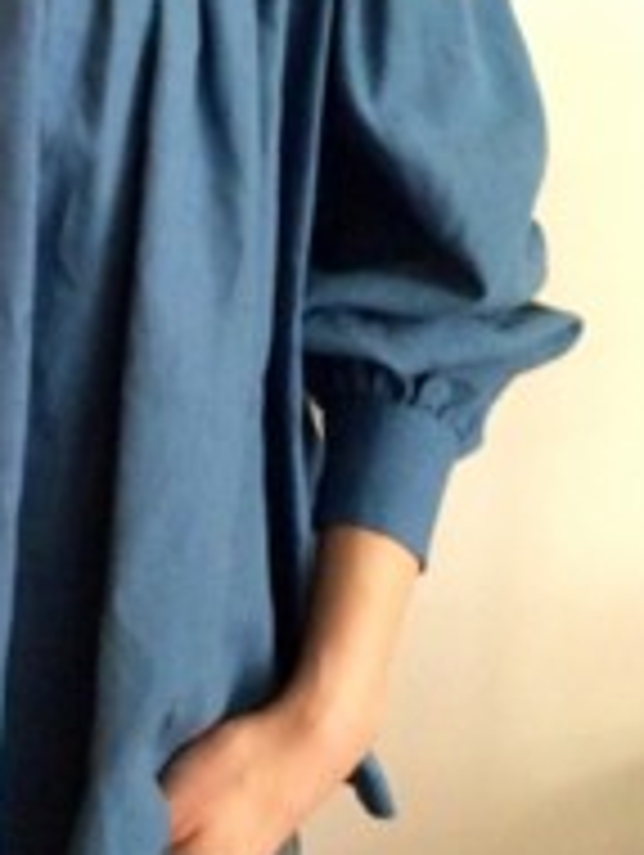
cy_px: 230
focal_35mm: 78
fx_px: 1931
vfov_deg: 24.8
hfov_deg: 18.2
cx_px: -77
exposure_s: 1/15
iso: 800
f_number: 2.4
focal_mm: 4.12
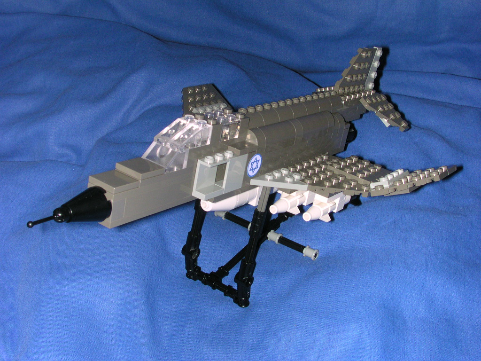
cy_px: 180
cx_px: 240
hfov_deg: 38.9
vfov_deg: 29.7
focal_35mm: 49
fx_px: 681
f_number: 5.2
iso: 100
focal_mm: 7.5
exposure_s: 1/60
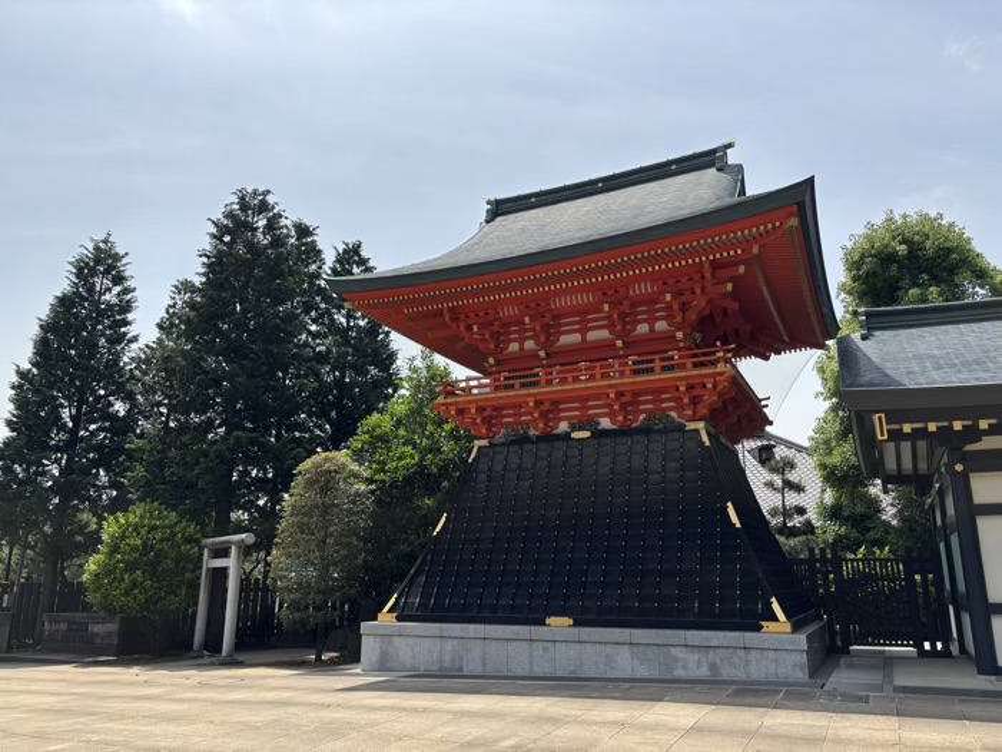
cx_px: 501
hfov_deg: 67.3
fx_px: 753
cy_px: 376
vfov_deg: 53.1
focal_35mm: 26
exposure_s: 1/4854
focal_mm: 5.96
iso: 50
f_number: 1.6
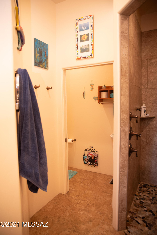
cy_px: 118
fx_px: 157
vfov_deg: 73.7
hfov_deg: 53.1
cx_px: 78
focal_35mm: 24
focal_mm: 24
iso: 1000
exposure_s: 1/200
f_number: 2.8
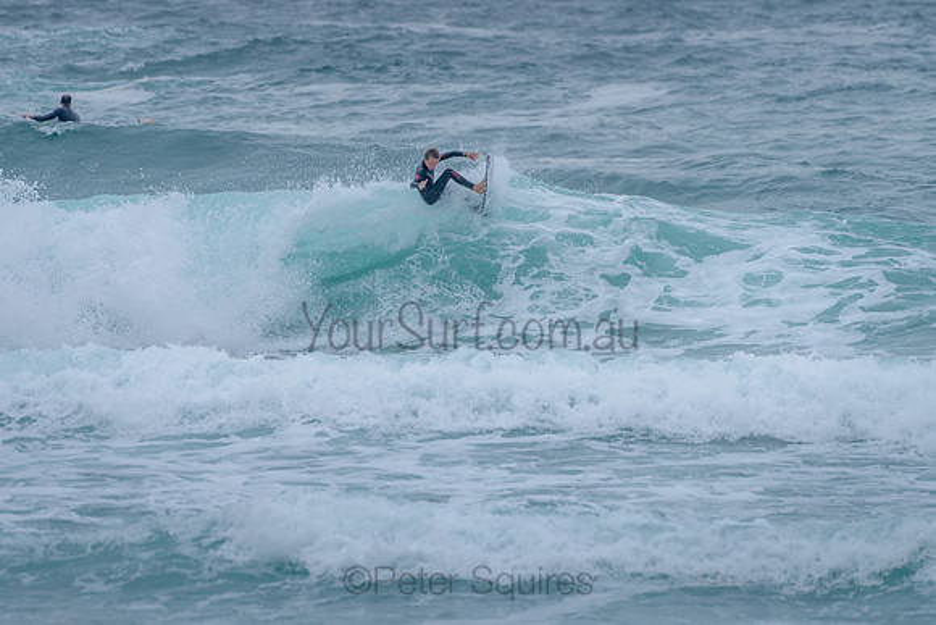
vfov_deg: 2.2
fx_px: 15935
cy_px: 243
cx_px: 469
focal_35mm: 613
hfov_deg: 3.4
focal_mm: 500
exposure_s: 1/1250
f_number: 5.6
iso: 500
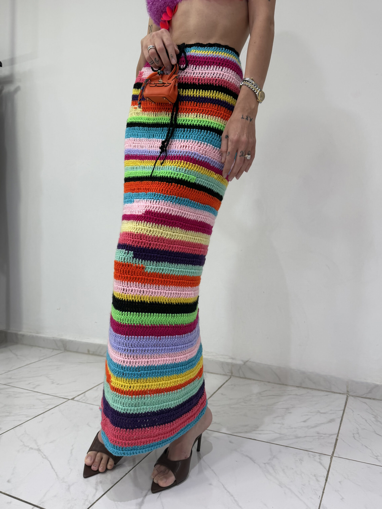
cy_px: 254
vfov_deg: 71.6
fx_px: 353
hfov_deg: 56.8
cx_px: 191
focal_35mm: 24
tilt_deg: -3.0
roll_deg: +0.2
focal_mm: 6.76
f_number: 1.78
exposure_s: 1/100
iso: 80
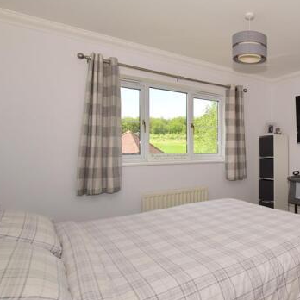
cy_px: 149
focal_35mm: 24
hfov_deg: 57.9
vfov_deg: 65.0
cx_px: 257
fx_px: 235
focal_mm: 10
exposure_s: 1/200
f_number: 11
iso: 400
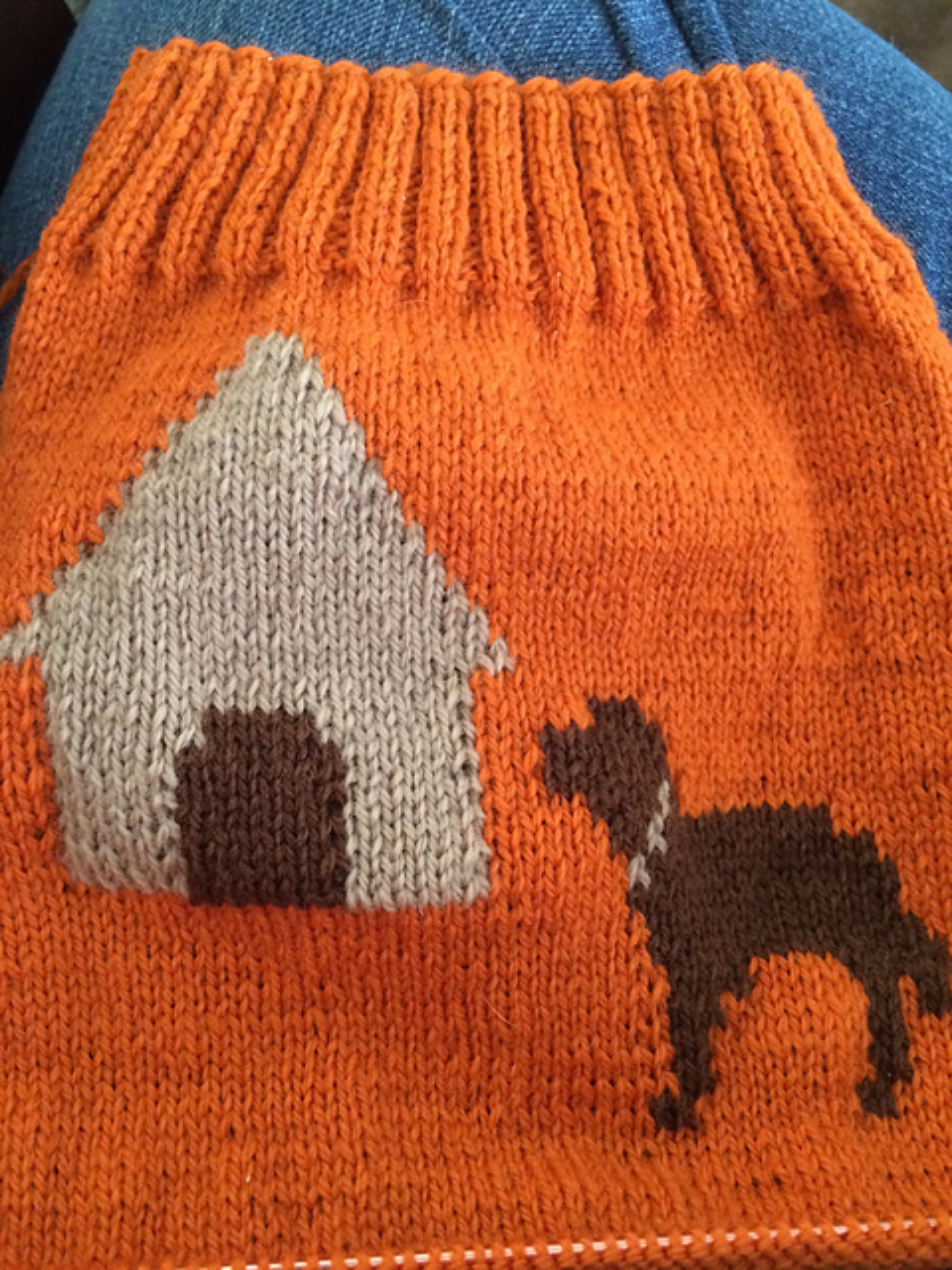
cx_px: 476
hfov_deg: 46.8
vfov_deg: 60.0
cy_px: 635
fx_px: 1100
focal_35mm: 30
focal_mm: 4.12
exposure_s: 1/15
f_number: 2.2
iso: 320
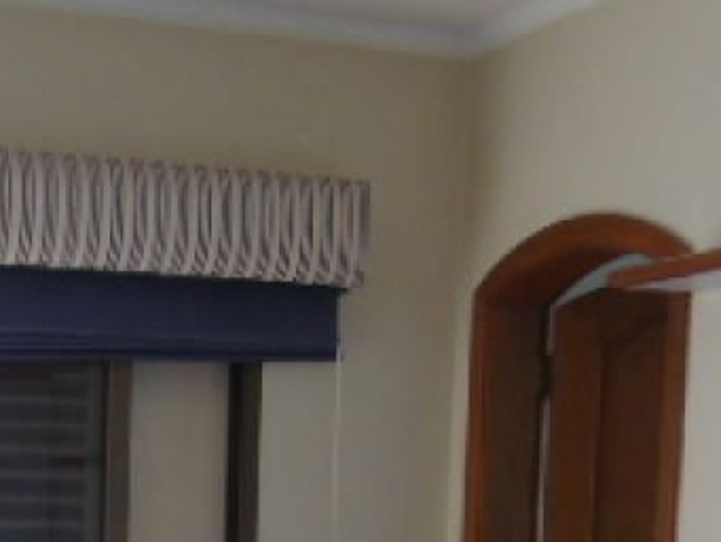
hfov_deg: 25.4
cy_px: 745
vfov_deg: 18.1
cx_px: 110
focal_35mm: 75
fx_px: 1563
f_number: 3.4
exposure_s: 1/30
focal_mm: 4.4
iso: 160
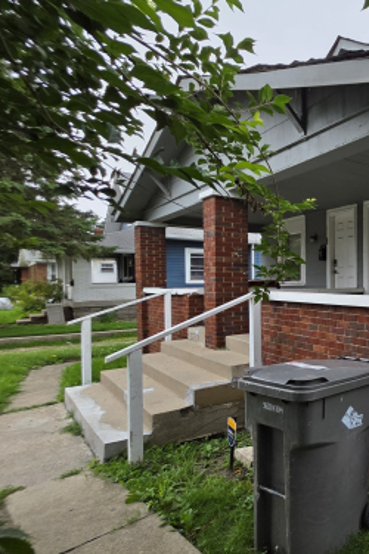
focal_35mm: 24
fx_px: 370
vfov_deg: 73.7
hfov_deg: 38.4
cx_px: 448
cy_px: 293
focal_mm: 2.2
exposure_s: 1/641
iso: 40
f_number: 1.9
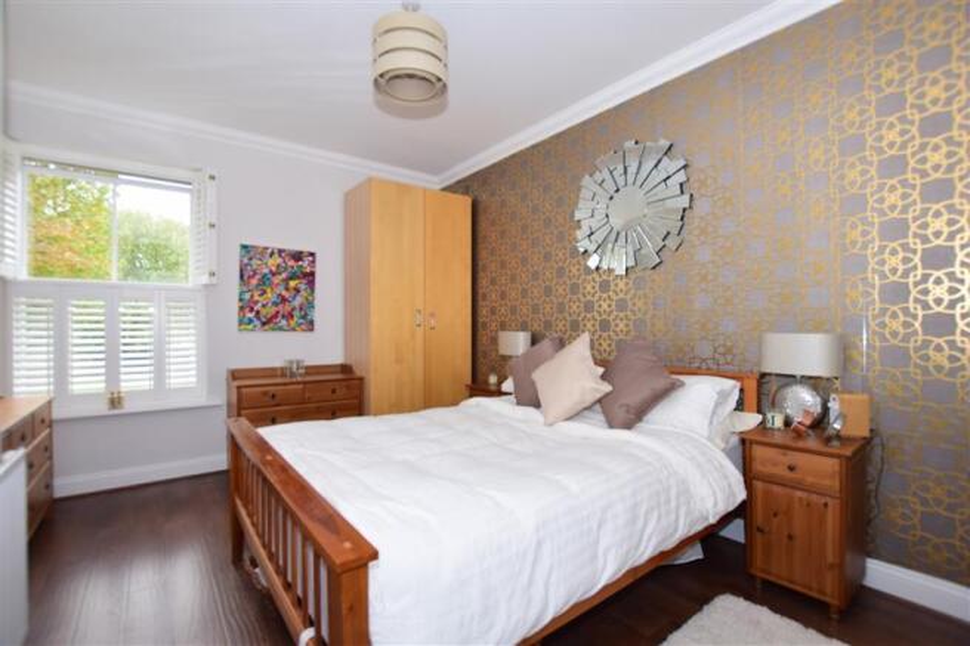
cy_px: 323
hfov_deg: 100.4
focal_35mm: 15
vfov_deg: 77.3
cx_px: 485
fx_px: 404
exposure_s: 1/50
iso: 200
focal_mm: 10
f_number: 5
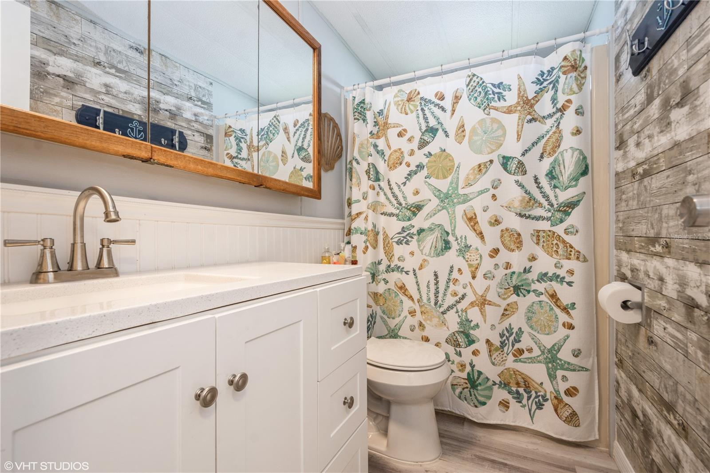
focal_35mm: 15
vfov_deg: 77.3
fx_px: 296
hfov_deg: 100.4
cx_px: 355
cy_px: 236
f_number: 8
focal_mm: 10
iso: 200
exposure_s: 1/6
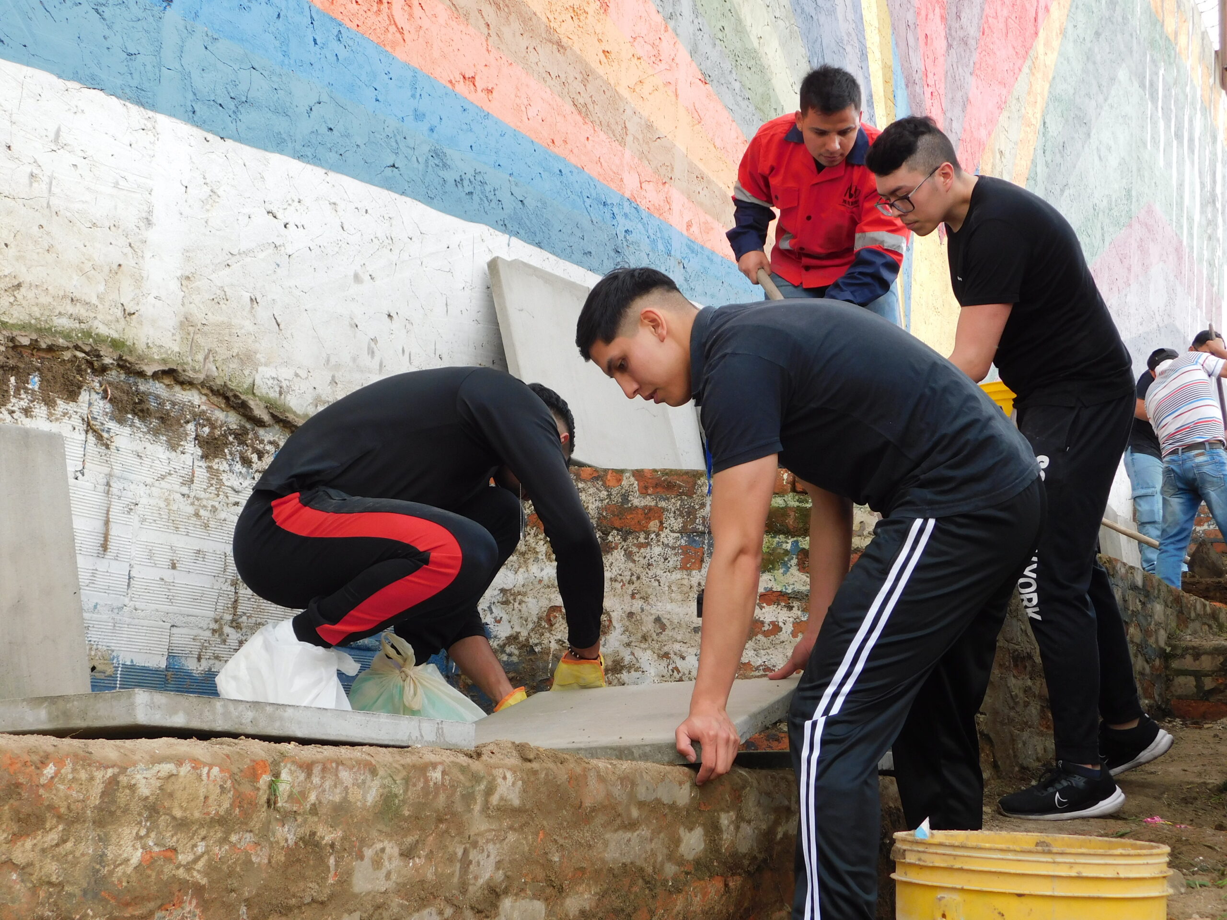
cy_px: 460
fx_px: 1808
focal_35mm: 51
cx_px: 614
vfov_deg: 28.6
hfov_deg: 37.5
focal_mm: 9
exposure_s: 1/125
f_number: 3.8
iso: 125
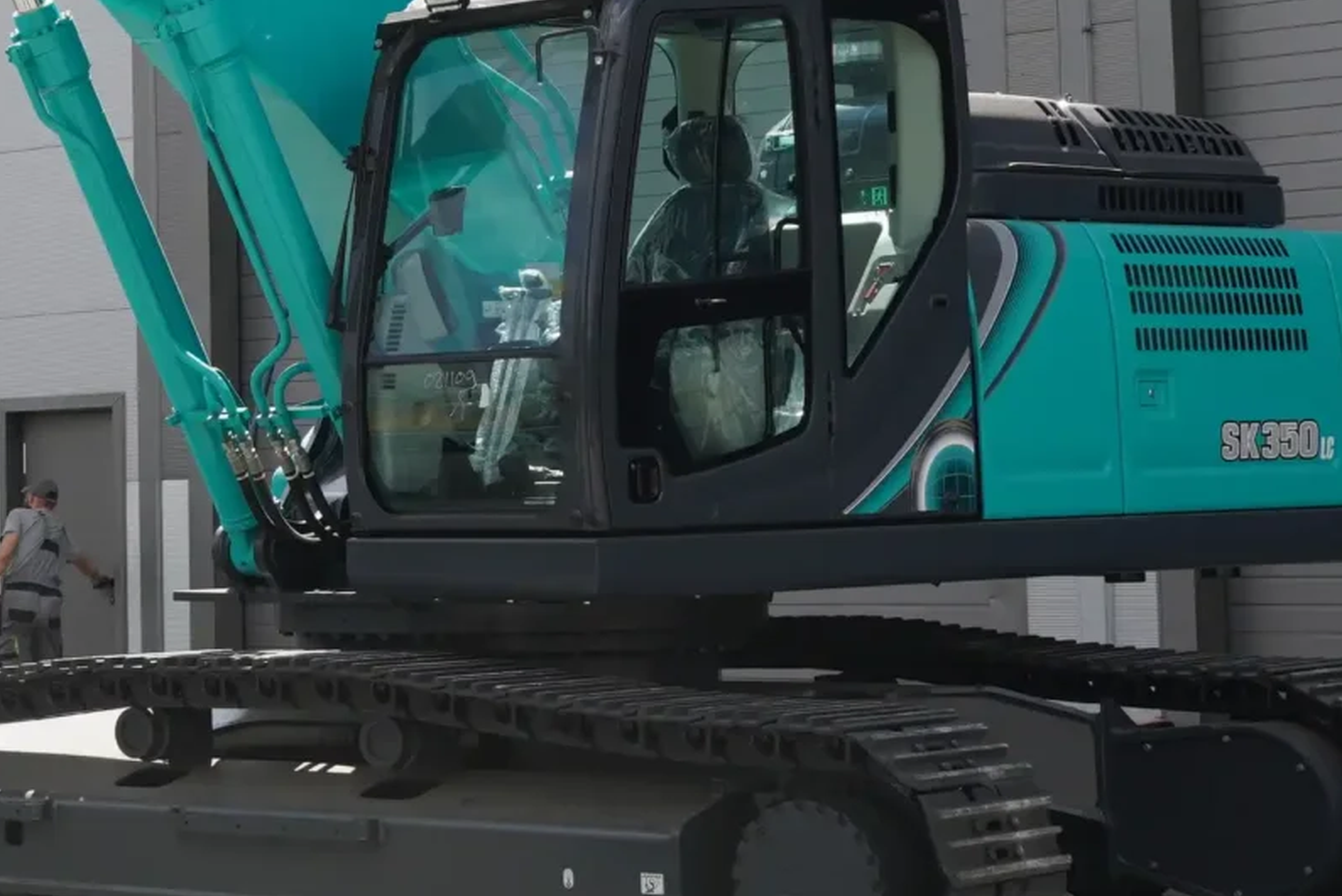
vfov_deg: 13.4
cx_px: -279
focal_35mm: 102
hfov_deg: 19.0
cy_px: 139
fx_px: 3789
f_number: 3.5
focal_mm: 21
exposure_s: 1/250
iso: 100
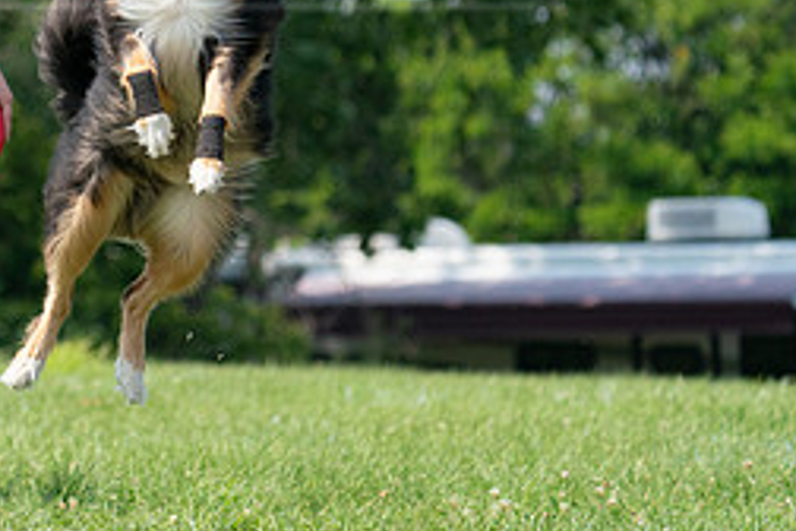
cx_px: 44
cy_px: -40
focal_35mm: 477
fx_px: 10546
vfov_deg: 2.9
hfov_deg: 4.3
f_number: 5.6
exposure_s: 1/4000
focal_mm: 207
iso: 1250
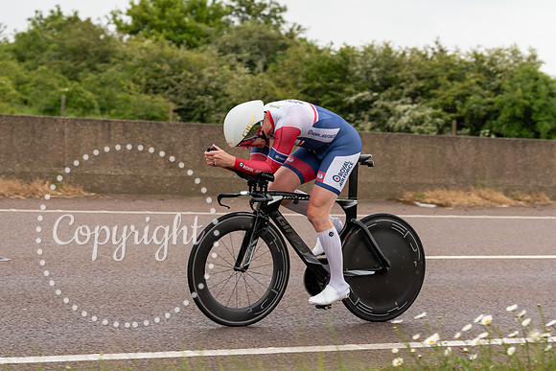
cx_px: 304
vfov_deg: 15.0
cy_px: 153
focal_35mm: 91
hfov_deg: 22.3
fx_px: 1408
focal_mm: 70
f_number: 3.5
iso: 400
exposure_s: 1/1000
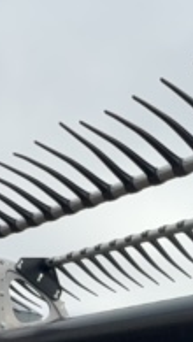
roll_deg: -3.6
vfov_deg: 23.5
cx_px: 226
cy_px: 442
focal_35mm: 80
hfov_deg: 14.7
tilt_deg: -3.7
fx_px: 726
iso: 20
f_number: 2.2
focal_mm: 2.22
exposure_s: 1/597
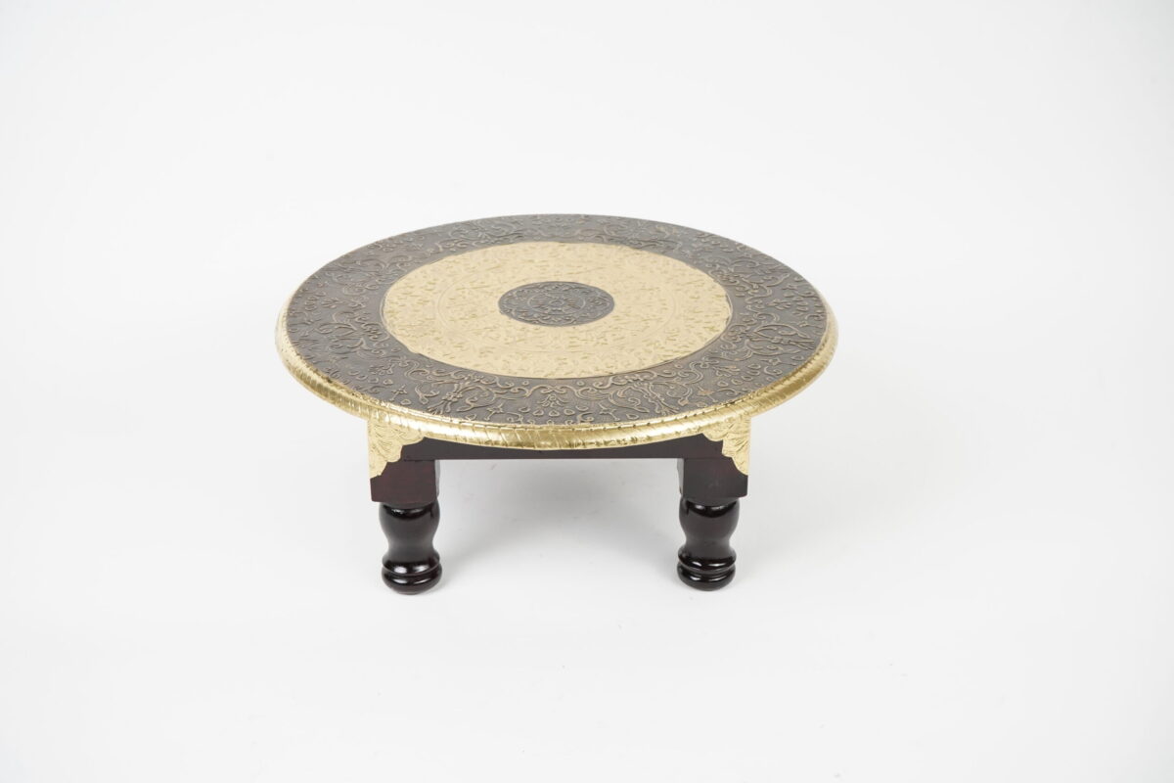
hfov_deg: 43.6
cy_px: 392
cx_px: 587
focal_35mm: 45
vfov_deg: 29.9
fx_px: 1467
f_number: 11
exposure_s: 1/160
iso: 3200
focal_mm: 45
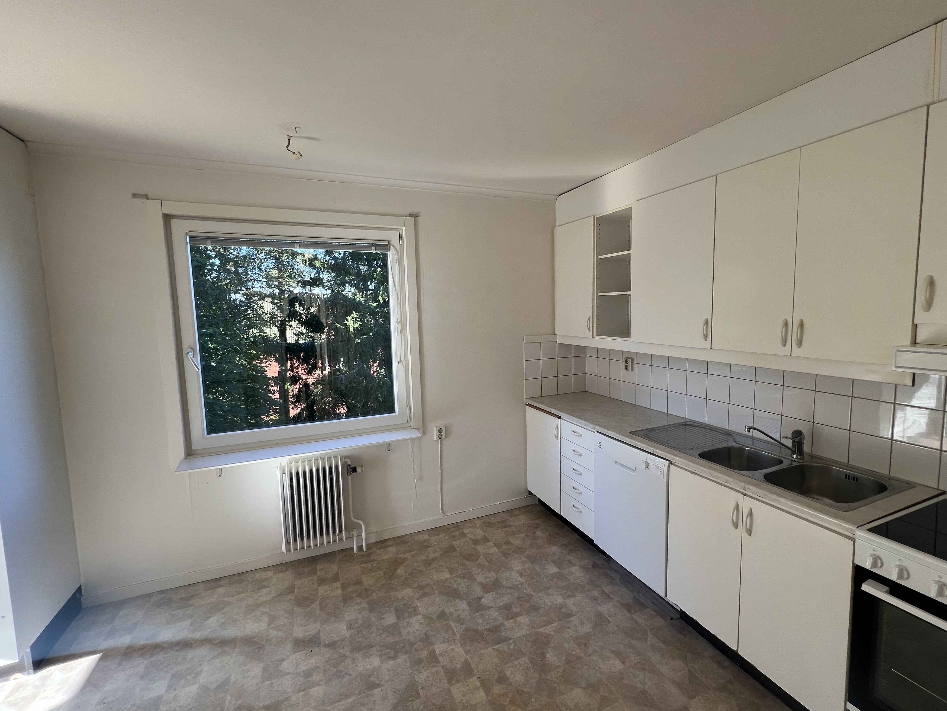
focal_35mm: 15
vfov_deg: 81.7
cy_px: 348
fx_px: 410
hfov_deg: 98.1
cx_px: 502
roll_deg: +1.2
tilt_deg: -3.9
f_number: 1.8
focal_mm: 1.57
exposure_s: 1/99
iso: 32
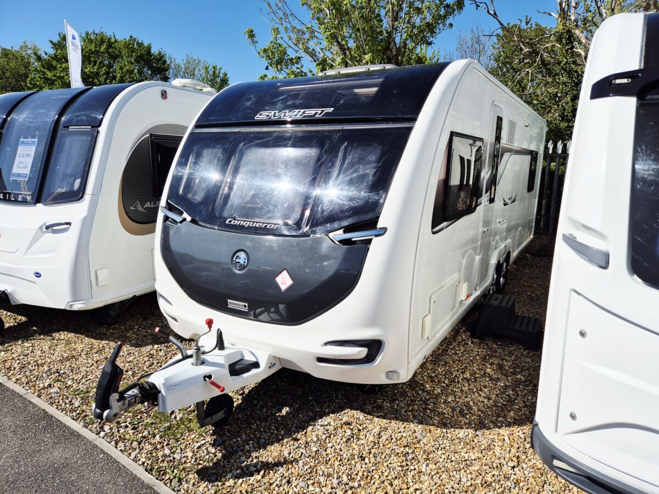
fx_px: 438
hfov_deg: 73.9
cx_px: 330
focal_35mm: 23
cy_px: 247
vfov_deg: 58.9
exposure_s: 1/3333
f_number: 1.8
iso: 25
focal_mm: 5.4
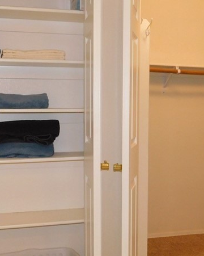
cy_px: 127
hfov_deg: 29.6
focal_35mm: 51
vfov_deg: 36.7
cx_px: 114
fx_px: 385
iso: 200
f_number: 3
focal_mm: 4
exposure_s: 1/30
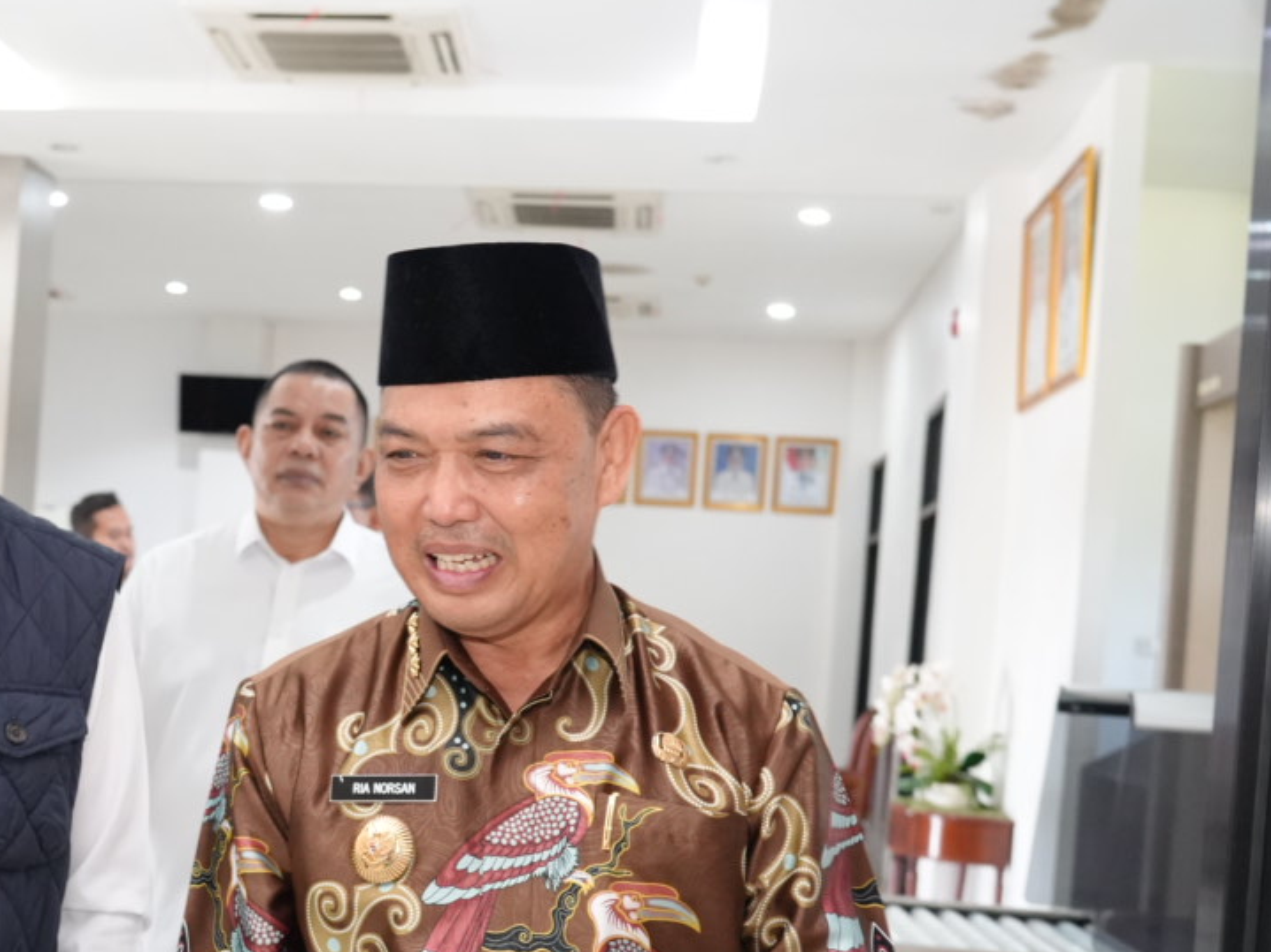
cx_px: 248
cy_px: 653
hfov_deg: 35.6
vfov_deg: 27.8
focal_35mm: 52
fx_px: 1909
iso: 3200
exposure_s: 1/160
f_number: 4
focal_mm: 24
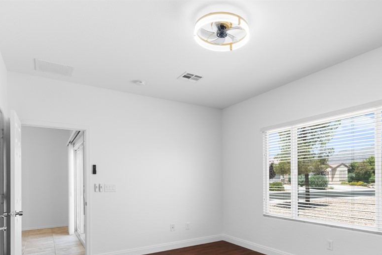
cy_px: 179
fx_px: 255
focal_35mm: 24
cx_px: 228
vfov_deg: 51.7
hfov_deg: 73.0
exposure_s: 1/30
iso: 400
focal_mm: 17
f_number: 8
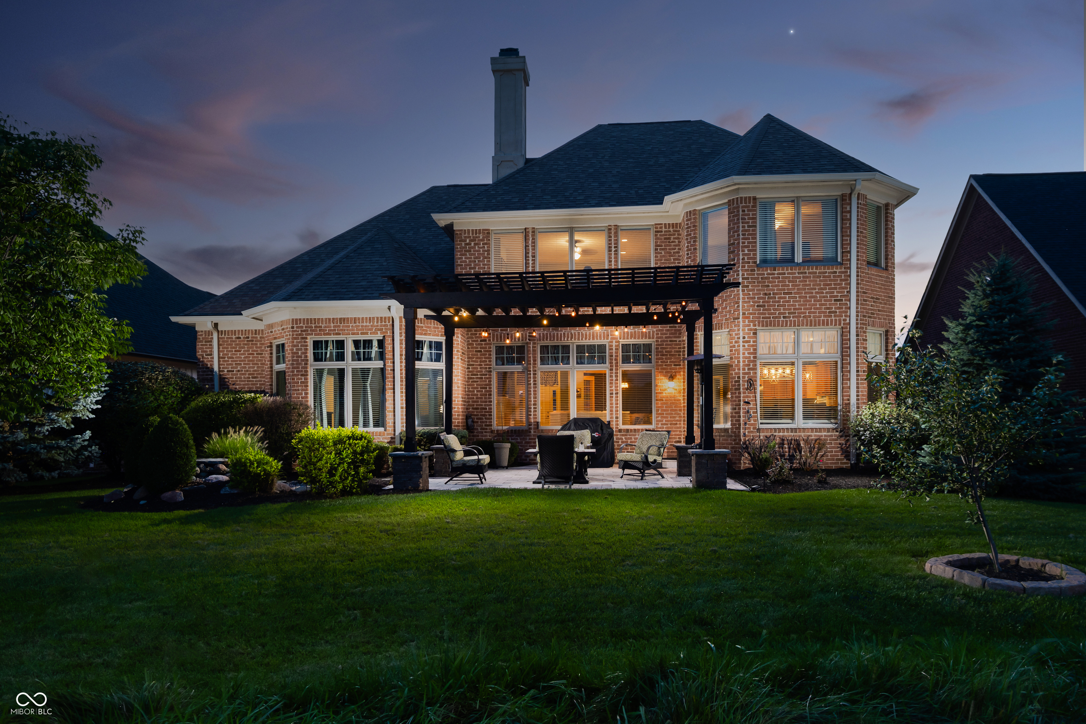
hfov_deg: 71.5
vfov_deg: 51.3
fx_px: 754
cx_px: 543
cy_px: 362
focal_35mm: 25
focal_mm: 16.7
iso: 320
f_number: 4
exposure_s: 1/2
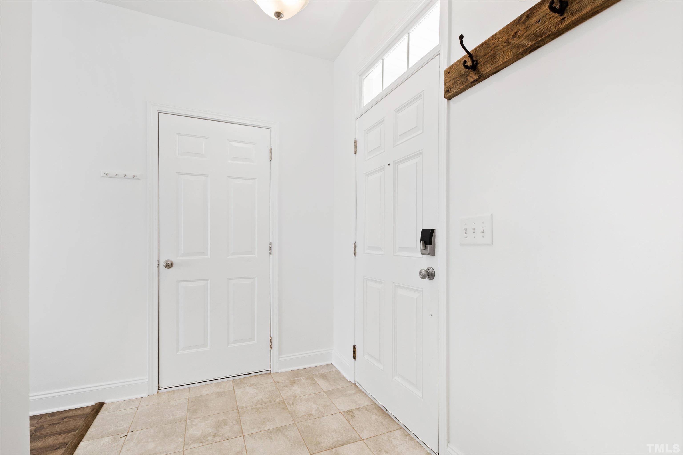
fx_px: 285
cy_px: 228
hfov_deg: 100.4
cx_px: 342
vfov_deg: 77.3
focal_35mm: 15
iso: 100
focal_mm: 10
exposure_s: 1/10
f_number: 8
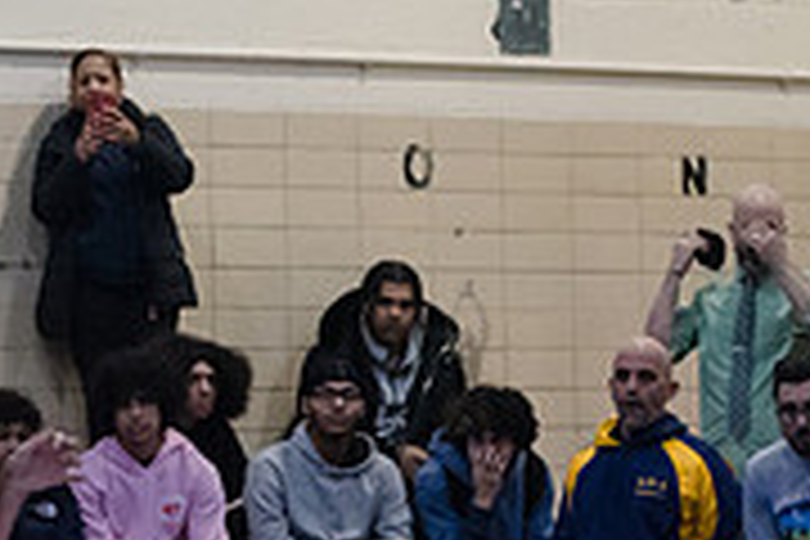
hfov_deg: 8.2
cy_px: 485
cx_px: -89
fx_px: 5580
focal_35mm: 248
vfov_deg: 5.5
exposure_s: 1/400
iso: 6400
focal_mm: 70
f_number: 3.2
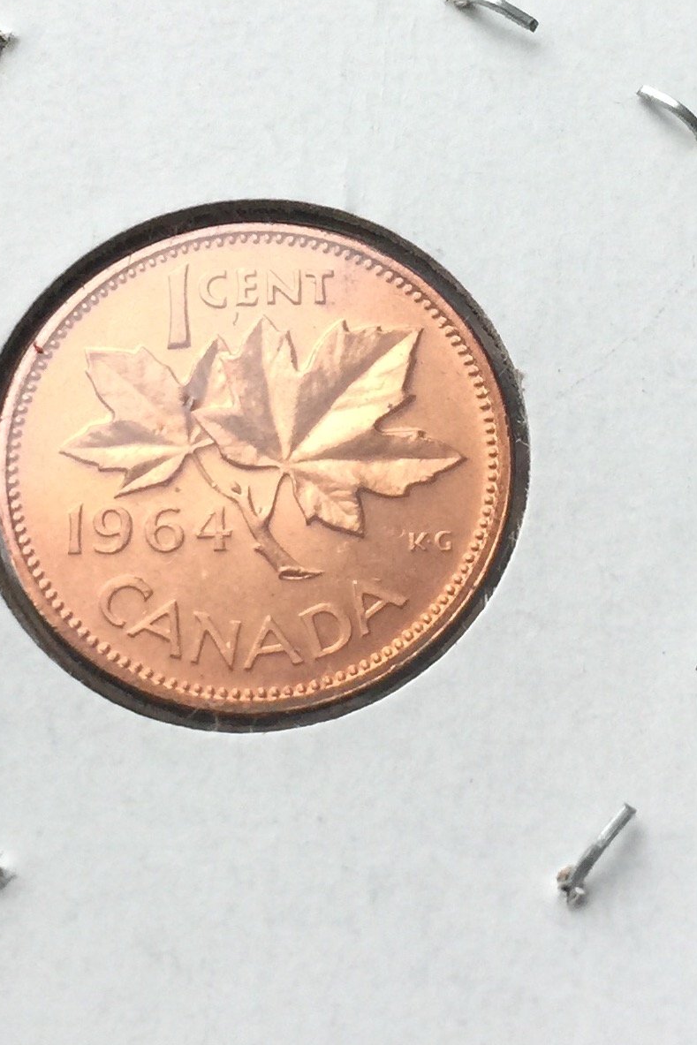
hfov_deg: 42.2
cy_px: 515
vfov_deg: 60.3
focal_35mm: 31
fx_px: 900
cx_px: 297
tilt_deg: -73.7
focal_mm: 4.15
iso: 40
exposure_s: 1/30
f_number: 2.2
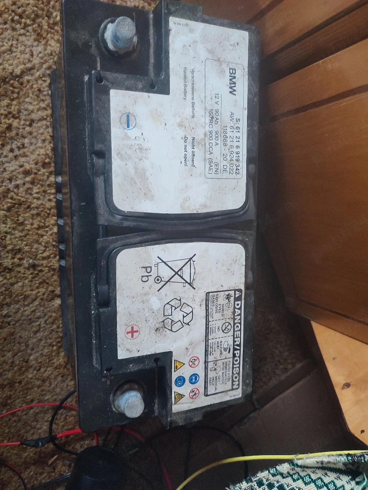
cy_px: 245
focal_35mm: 25
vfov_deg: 69.4
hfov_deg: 54.9
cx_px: 184
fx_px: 354
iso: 774
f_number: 1.9
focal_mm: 6.04
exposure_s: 1/32.1
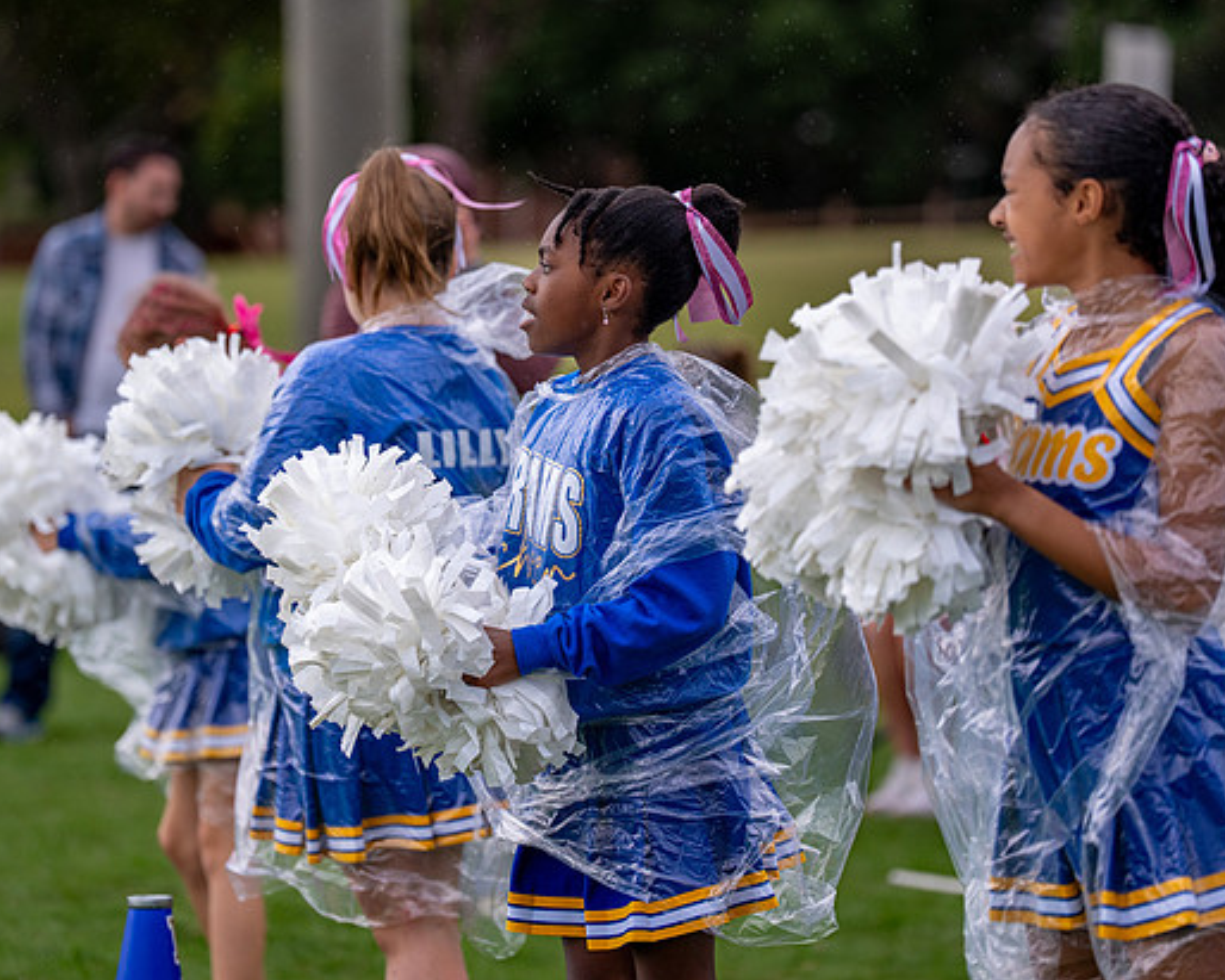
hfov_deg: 10.4
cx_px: 554
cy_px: 455
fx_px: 6706
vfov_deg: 8.4
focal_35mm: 185
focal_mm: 146
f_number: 2.8
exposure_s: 1/1600
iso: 400
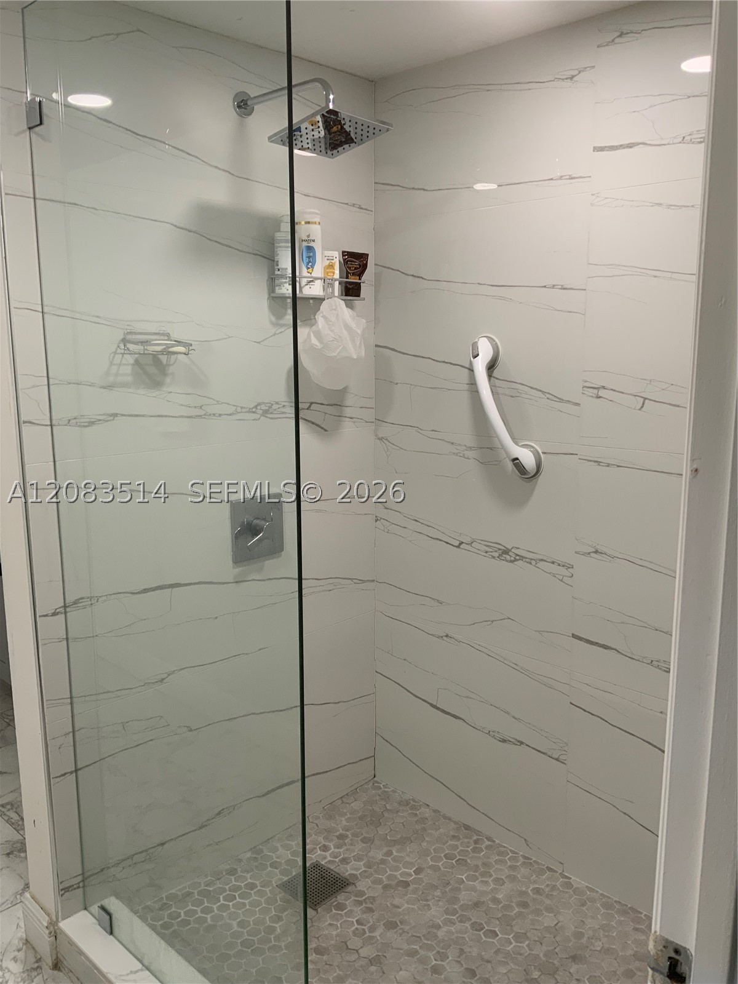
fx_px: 824
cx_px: 369
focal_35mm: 29
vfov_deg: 61.7
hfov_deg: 48.2
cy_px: 492
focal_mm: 3
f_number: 1.8
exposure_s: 1/60
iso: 40
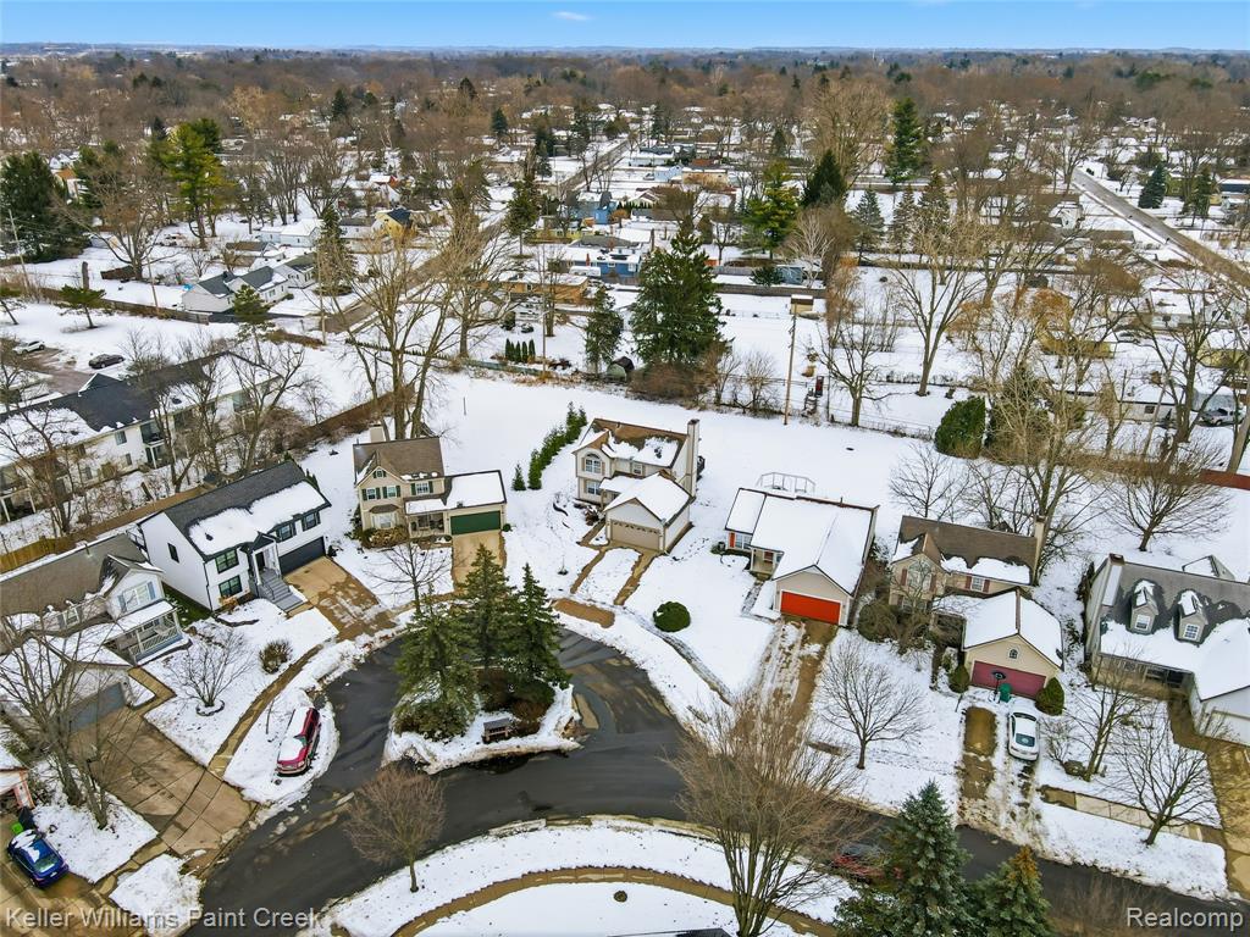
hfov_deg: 71.6
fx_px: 867
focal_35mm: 24
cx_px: 625
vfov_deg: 56.8
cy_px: 468
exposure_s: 1/400
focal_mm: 4.5
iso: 100
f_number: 2.8
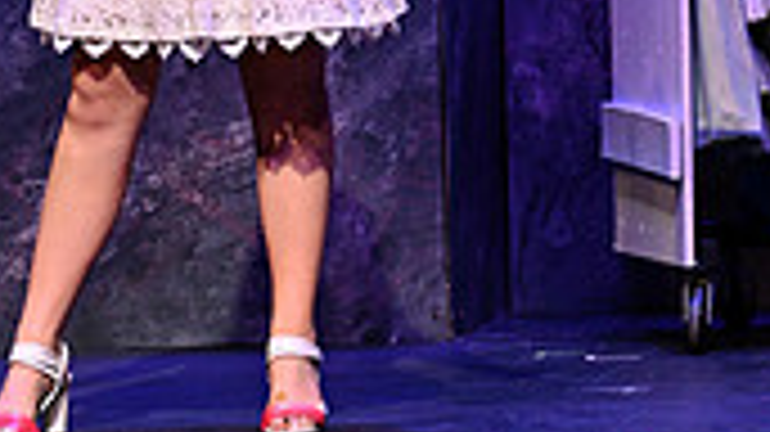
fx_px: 11265
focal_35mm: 552
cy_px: -468
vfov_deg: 2.2
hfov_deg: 3.9
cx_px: 176
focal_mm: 200
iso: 4000
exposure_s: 1/400
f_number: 7.1
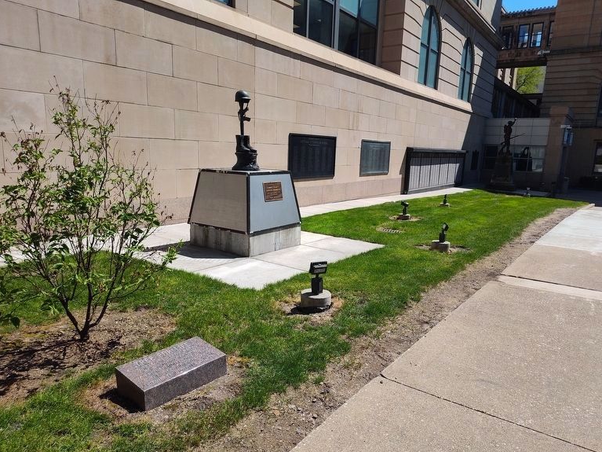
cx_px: 313
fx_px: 417
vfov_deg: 56.8
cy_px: 235
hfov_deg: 71.6
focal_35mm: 24
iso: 100
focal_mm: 5.56
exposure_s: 1/1486
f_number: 1.8
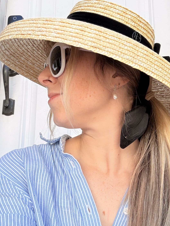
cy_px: 99
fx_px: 223
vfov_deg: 53.8
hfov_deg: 41.8
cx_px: 86
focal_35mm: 34
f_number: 1.9
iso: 25
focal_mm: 2.69
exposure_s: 1/229
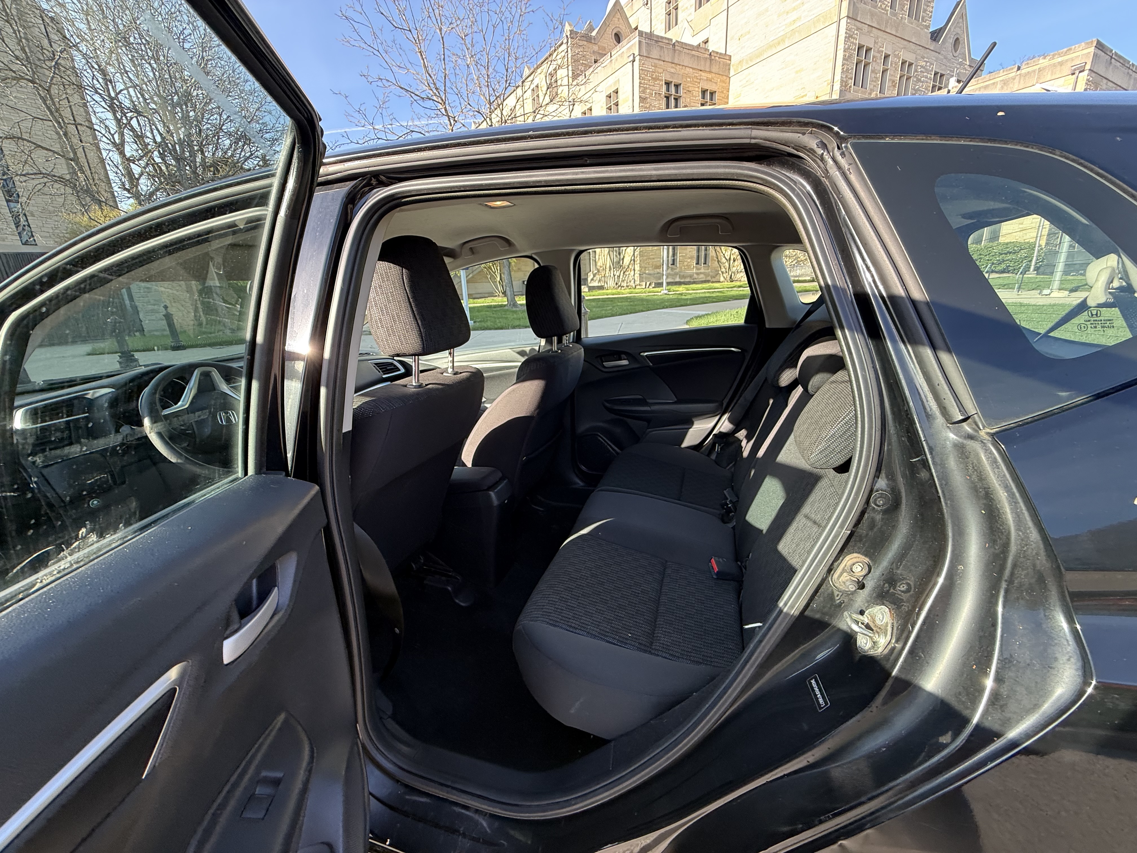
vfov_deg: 85.7
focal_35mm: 14
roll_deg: +0.1
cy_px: 426
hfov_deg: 102.1
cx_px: 568
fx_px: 460
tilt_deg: -15.6
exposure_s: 1/104
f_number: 2.2
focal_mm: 2.22
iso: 64
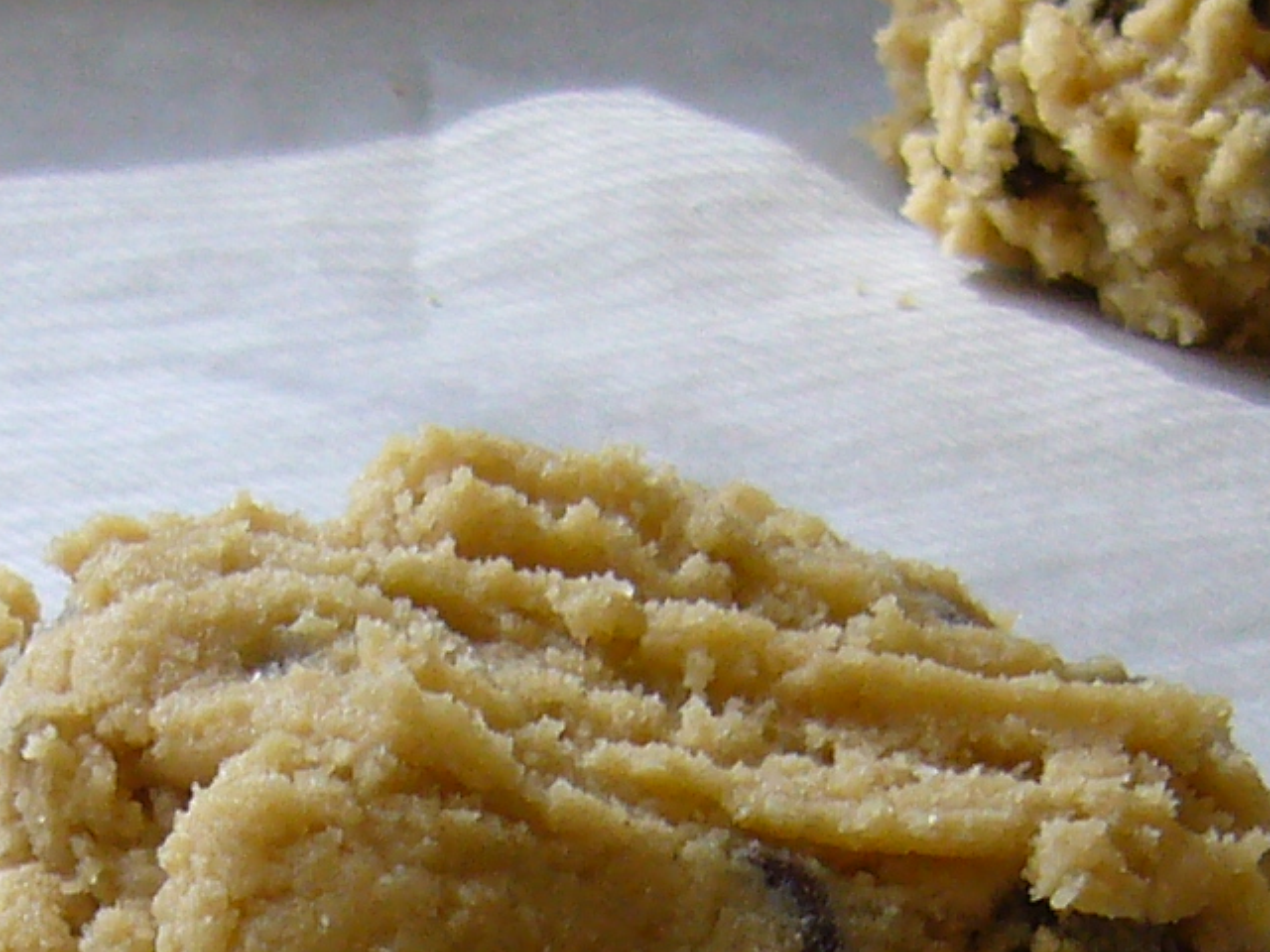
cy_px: 1374
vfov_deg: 9.4
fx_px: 5650
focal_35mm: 154
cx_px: 343
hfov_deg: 12.8
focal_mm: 5.8
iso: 100
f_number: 2.8
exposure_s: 1/100
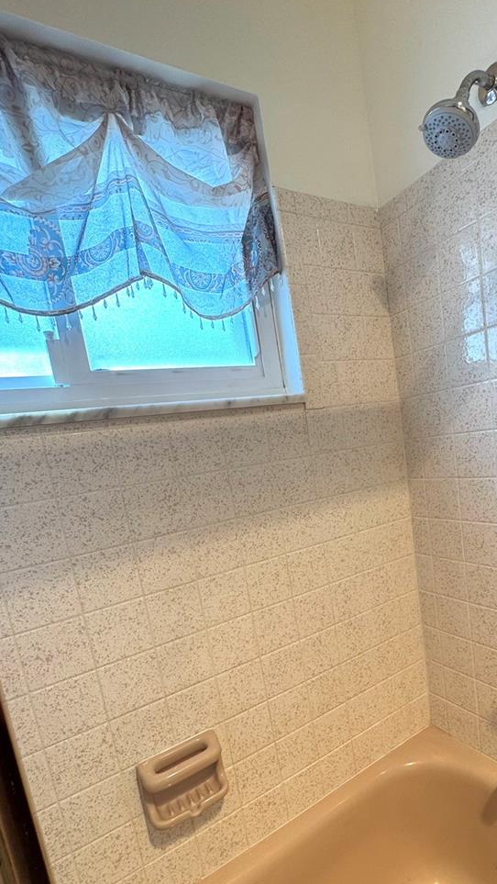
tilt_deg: -9.2
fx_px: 445
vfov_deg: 88.9
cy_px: 511
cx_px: 310
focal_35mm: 19
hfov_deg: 57.7
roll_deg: +9.1
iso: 80
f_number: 2.2
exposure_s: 1/120
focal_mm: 2.22
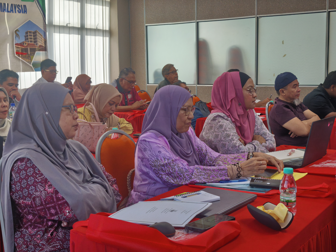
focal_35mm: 46
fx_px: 446
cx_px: 168
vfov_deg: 31.5
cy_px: 126
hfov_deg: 41.2
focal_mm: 6.57
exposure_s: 1/100
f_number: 1.6
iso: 100
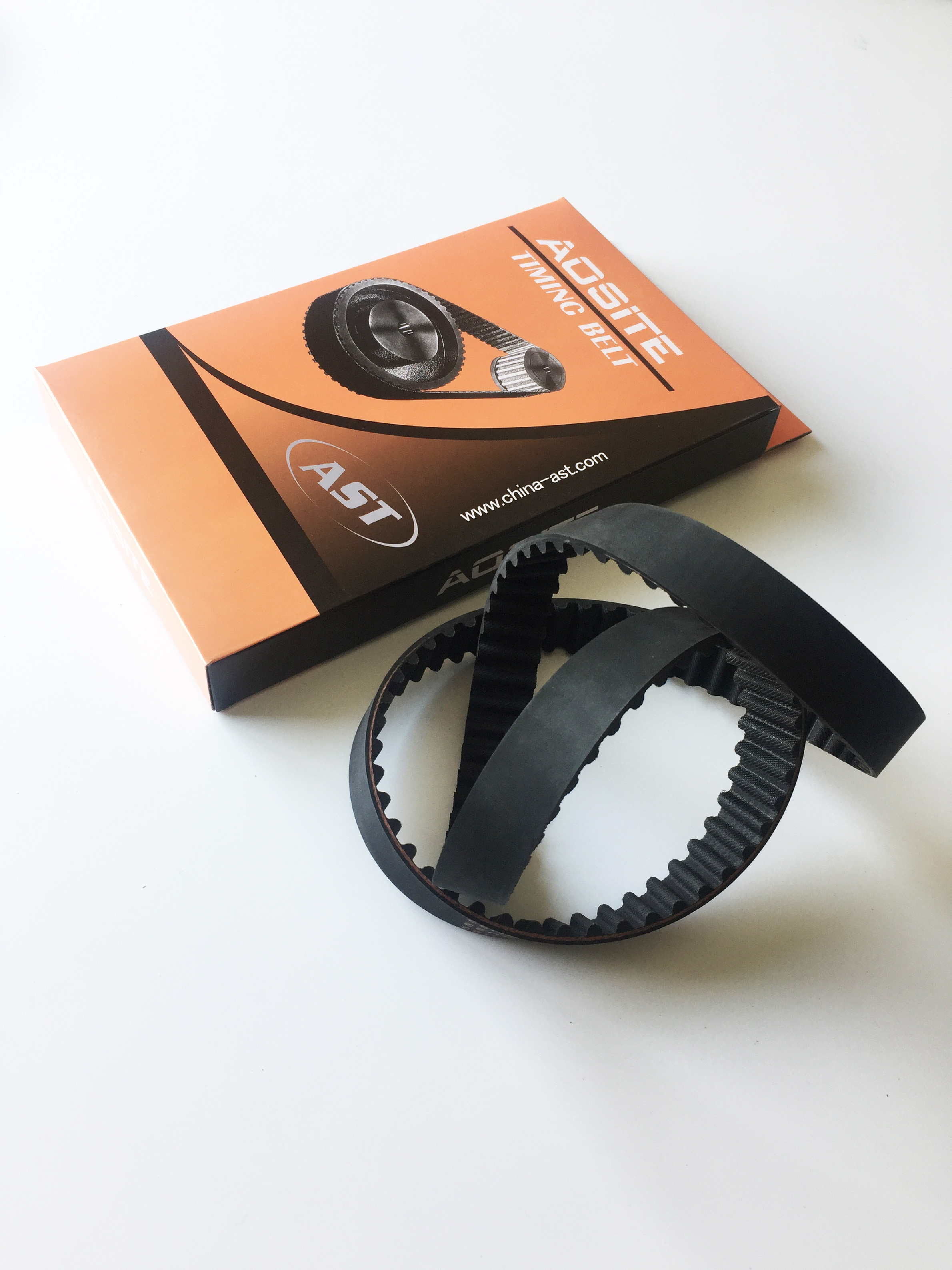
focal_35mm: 29
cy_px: 635
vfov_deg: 61.7
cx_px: 476
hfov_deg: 48.2
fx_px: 1063
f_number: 2.2
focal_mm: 4.15
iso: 50
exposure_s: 1/100
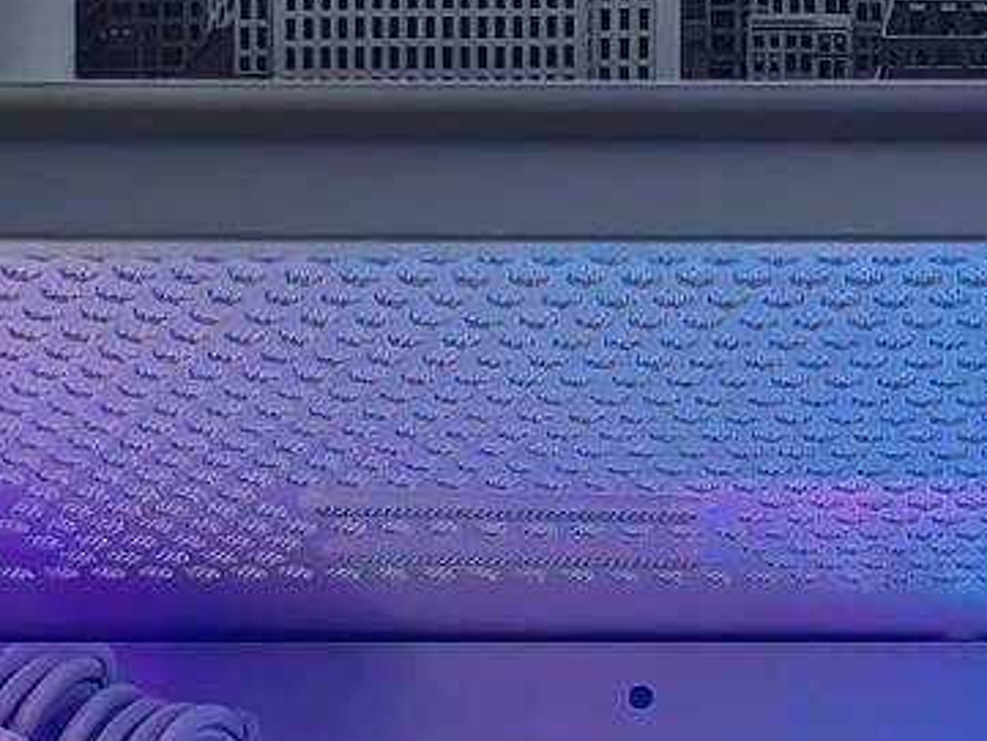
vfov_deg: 9.5
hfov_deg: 14.1
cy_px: 1828
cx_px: 968
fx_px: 3936
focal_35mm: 138
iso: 80
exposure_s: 1/50
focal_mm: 5.54
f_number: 1.8
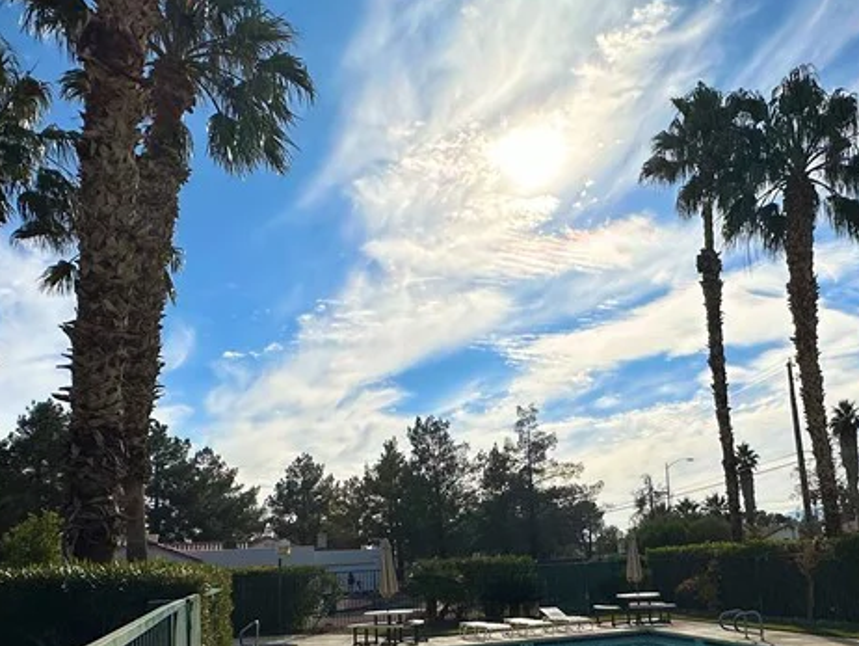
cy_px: 488
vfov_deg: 43.9
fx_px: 770
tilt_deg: +5.9
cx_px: 545
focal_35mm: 31
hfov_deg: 57.5
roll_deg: +1.8
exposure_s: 1/7813
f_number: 2.2
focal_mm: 2.22
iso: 50
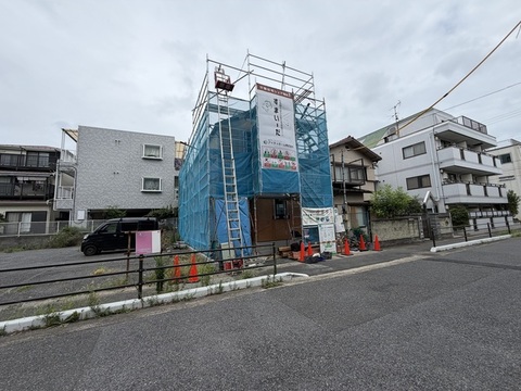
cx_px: 260
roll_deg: +3.0
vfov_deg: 85.7
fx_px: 211
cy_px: 196
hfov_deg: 102.1
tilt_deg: +7.7
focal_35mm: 14
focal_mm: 2.22
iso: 25
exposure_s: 1/770
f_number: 2.2
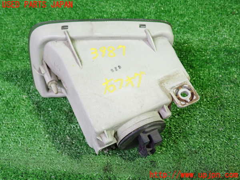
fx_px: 250
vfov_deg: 39.7
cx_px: 120
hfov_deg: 51.4
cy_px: 90
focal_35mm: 36
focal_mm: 6.37
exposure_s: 1/40
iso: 640
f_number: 2.5
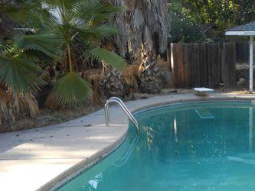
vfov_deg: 28.3
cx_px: 240
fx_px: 368
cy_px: 161
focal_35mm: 50
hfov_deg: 35.4
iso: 80
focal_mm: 4.6
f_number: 3.5
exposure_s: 1/125
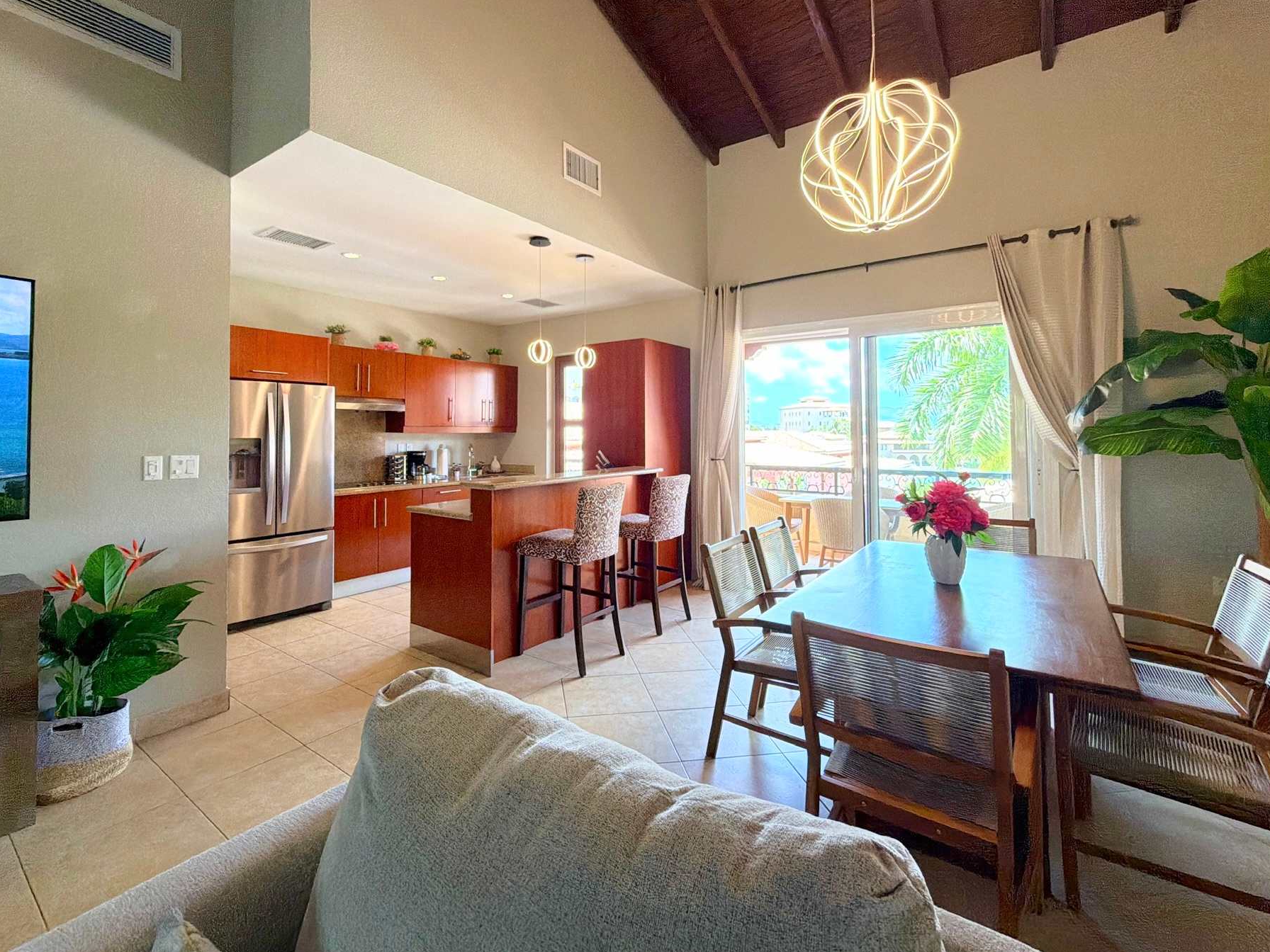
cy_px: 417
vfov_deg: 77.8
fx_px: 587
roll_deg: +0.4
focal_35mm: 16
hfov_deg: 94.4
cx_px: 599
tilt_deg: -0.7
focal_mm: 2.22
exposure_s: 1/120
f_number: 2.2
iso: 250
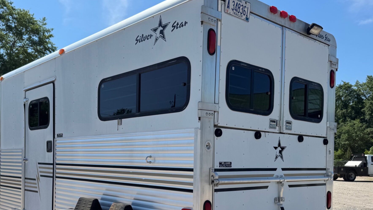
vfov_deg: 30.4
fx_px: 376
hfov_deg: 52.2
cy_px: 168
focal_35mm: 38
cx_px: 138
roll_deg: -1.0
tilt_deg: -2.5
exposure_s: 1/5348
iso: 80
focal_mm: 6.76
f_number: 1.78
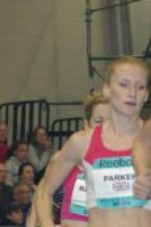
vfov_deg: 4.1
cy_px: 279
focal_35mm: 506
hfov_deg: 2.7
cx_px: 286
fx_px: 3192
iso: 800
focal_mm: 73
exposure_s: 1/100
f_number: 5.6
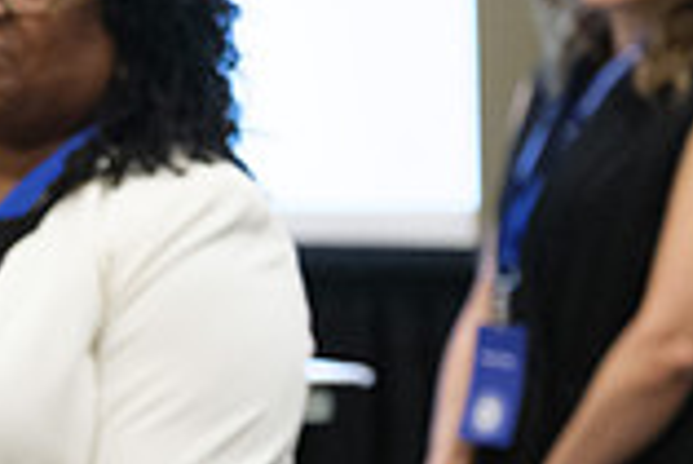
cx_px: -428
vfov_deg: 4.6
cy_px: 369
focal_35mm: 299
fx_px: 5761
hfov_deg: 6.8
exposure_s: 1/160
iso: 3200
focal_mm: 54.1
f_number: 2.8
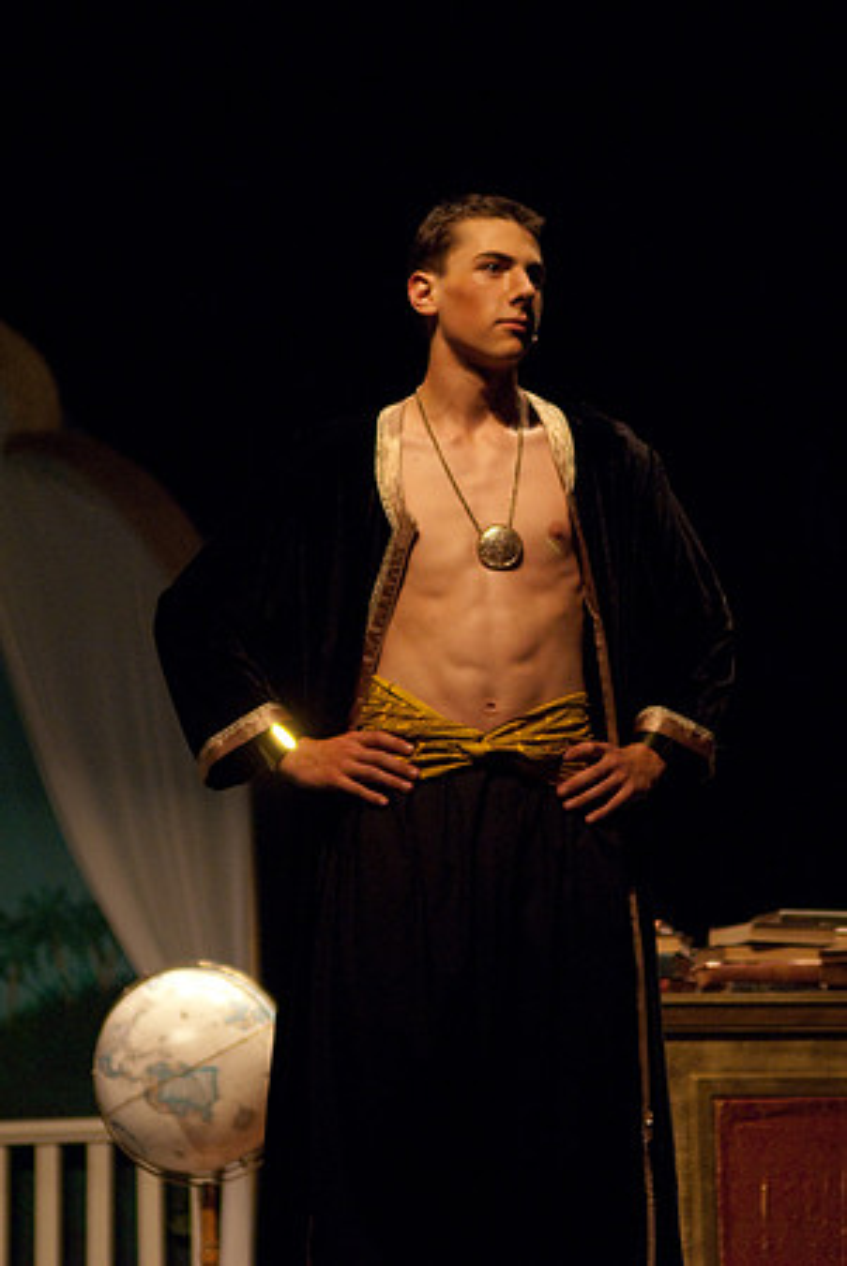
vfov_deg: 17.0
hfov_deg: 11.4
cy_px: 633
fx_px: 4225
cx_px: 424
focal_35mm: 120
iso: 1250
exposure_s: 1/160
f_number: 2.8
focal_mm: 80
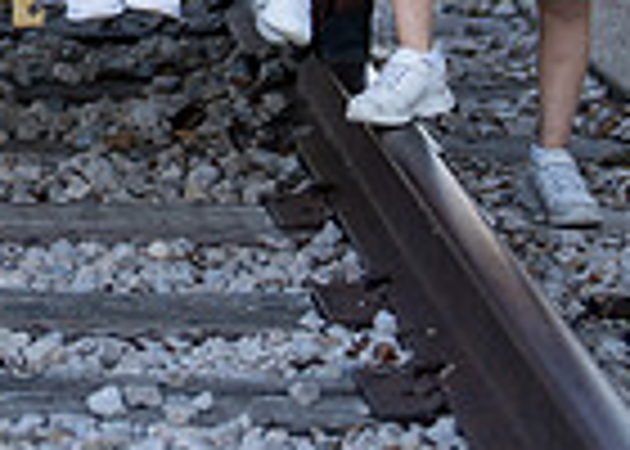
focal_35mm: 217
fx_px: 3883
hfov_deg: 9.2
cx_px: -58
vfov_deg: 6.4
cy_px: -450
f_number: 1.2
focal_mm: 50
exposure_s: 1/1250
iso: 100
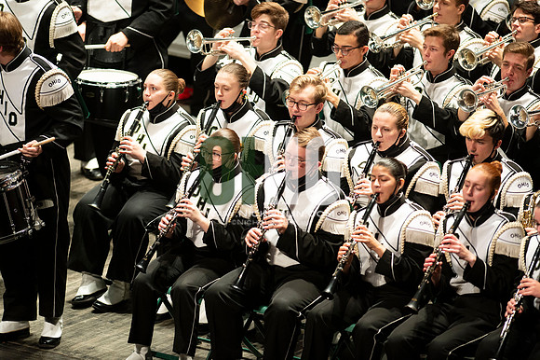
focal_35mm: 300
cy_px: 180
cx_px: 270
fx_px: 4497
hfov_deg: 6.9
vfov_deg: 4.6
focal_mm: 300
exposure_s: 1/500
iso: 3200
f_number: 2.8
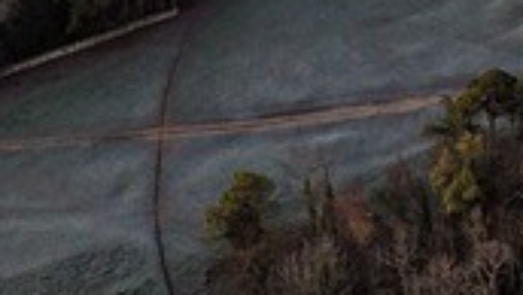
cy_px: -341
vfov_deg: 10.7
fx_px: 1402
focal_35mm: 101
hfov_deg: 20.1
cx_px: 596
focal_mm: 8.67
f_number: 1.8
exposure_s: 1/240
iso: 100
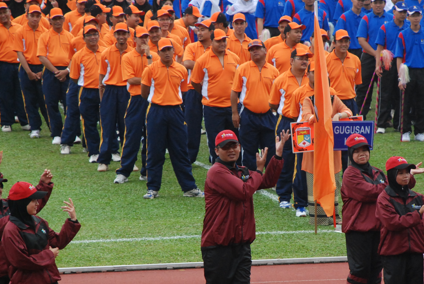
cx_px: 242
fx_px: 3620
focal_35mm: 307
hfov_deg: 6.7
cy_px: 183
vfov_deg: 4.5
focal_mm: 135
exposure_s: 1/1000
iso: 1000
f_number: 5.6
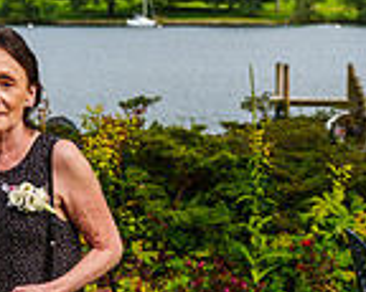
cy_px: 176
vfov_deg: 12.1
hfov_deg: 14.5
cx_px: -125
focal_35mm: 127
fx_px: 1375
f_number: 3.5
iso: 400
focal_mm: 30
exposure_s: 1/5000
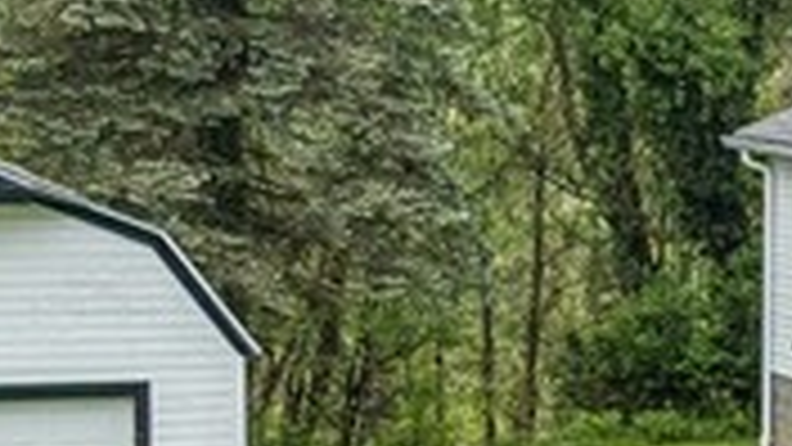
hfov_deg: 11.9
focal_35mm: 152
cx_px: 1814
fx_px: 3192
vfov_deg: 7.6
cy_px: 969
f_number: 2.8
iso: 250
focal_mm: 12.3
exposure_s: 1/800
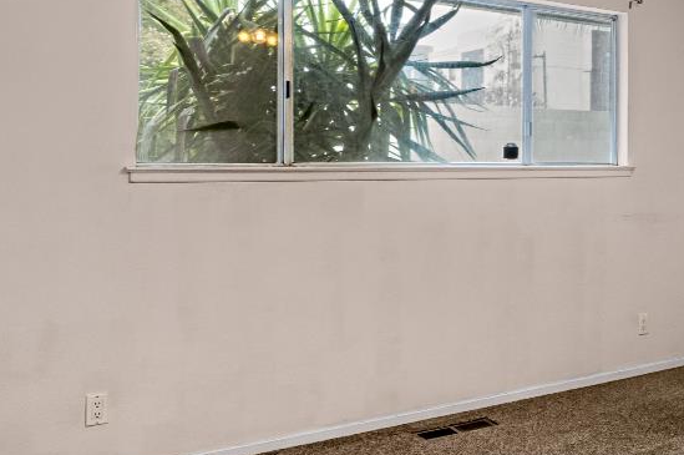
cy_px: 176
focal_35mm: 41
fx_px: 778
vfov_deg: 32.4
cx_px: 614
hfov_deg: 43.4
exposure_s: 1/8
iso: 400
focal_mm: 10
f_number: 8
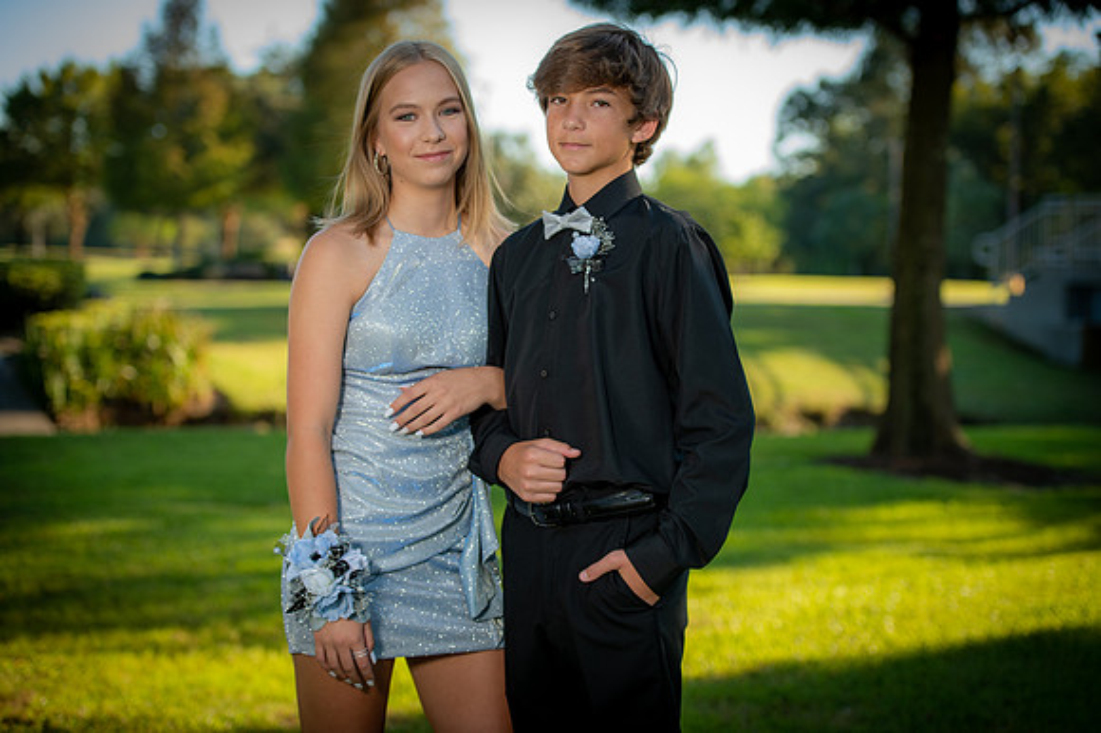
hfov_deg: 28.9
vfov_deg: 19.4
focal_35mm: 70
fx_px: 2140
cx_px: 550
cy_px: 366
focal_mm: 70
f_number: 2.8
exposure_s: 1/250
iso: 125
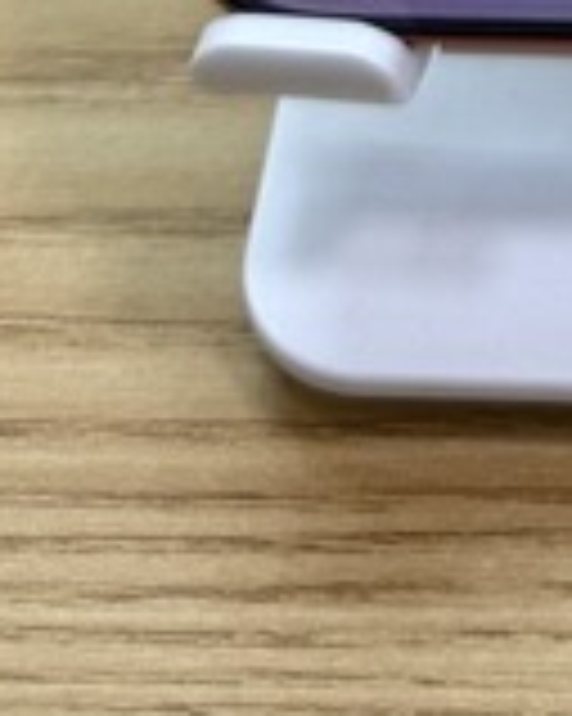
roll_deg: -3.2
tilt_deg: -27.9
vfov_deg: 11.4
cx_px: 885
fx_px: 2817
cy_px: -1117
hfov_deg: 11.1
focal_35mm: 133
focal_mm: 6.76
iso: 50
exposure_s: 1/120
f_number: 1.78
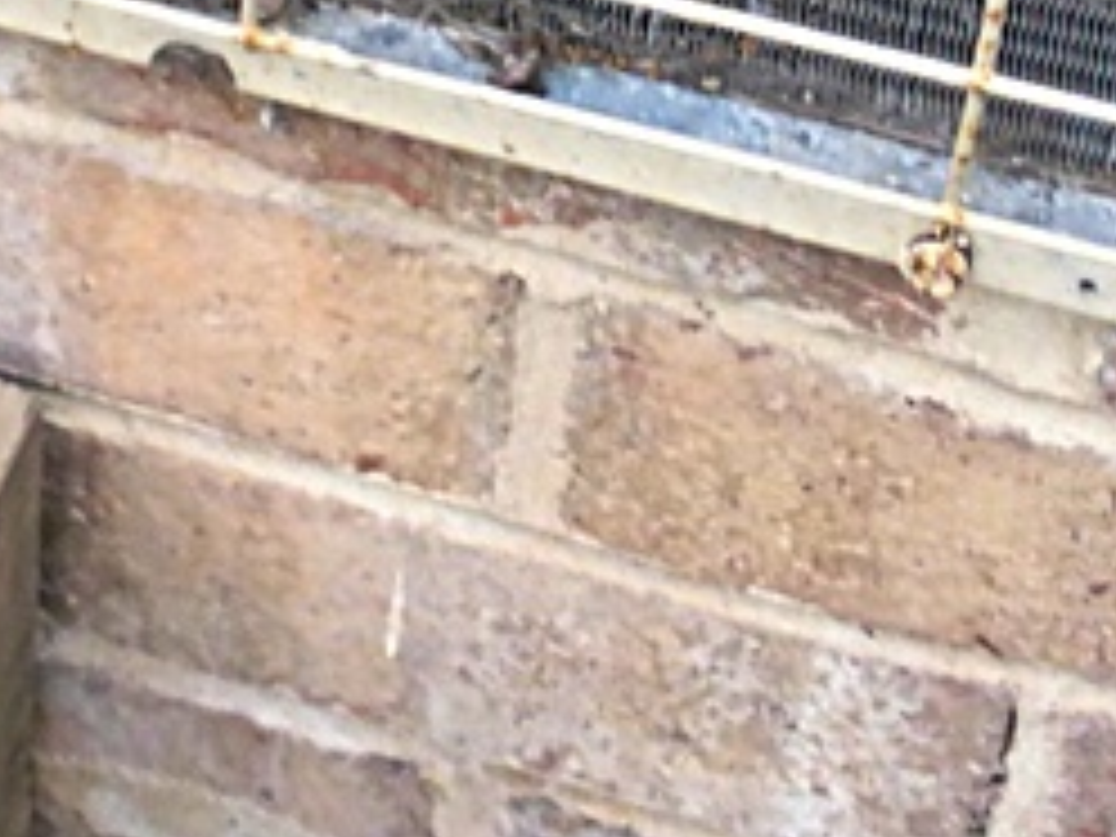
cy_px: -752
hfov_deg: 19.3
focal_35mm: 101
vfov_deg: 13.0
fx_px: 3256
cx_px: 315
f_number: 3.3
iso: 320
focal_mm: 4.3
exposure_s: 1/60
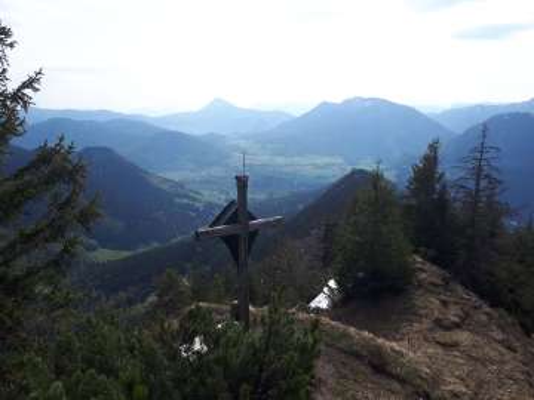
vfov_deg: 51.4
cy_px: 200
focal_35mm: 27
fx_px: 417
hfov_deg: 65.3
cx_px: 267
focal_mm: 3.6
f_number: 1.9
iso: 40
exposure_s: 1/1314
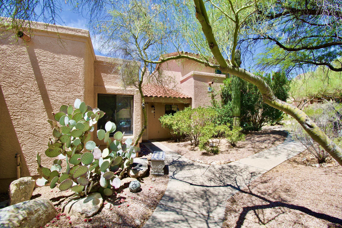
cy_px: 114
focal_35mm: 15
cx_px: 171
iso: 200
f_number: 9
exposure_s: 1/320
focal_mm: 10
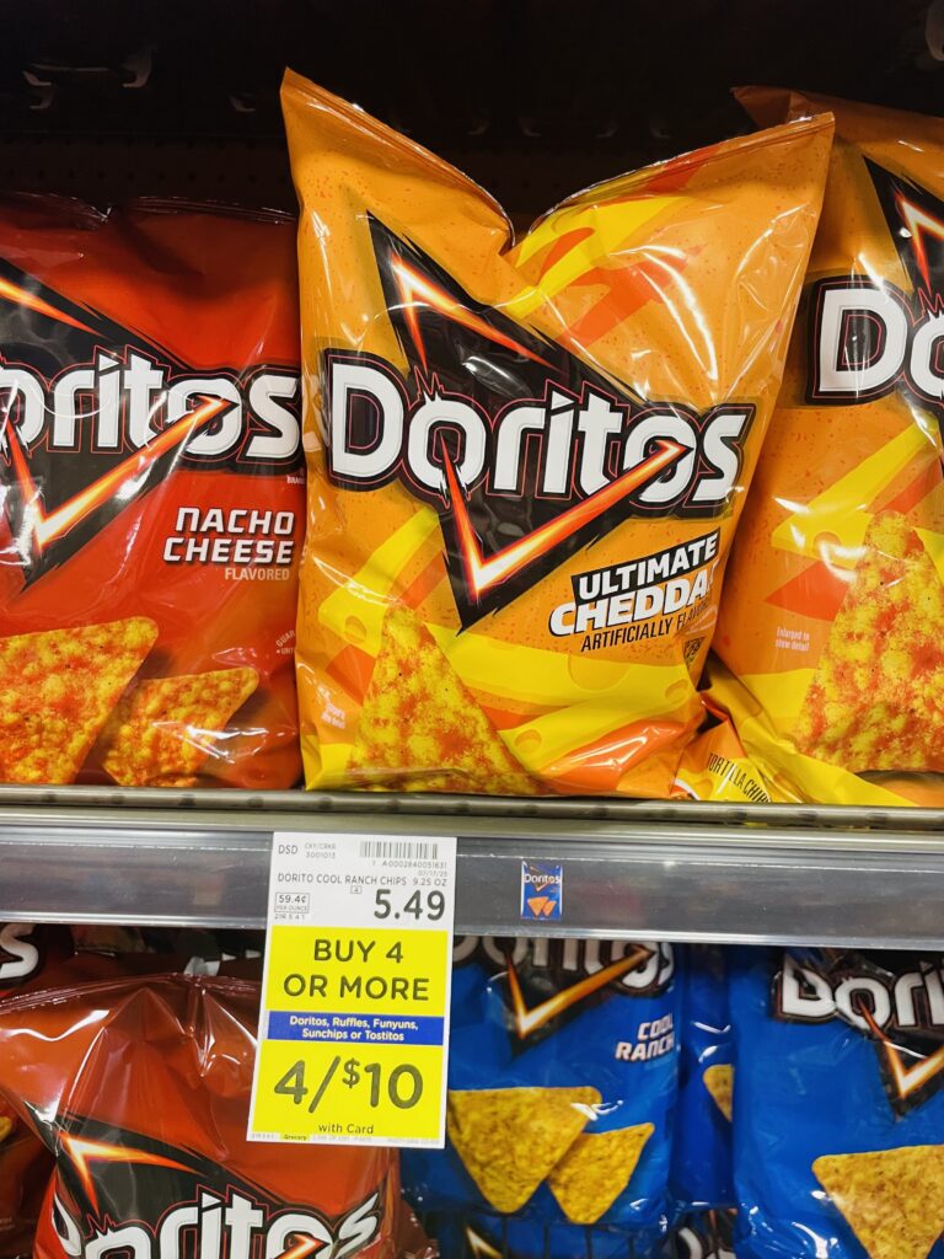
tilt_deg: -19.1
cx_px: 472
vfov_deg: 67.3
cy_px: 630
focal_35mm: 26
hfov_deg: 53.1
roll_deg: -1.7
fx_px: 945
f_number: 1.6
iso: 125
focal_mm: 4.2
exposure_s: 1/60
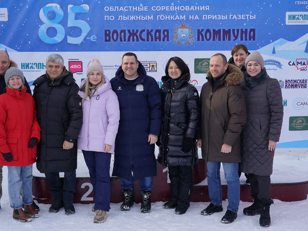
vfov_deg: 30.9
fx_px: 418
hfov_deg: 40.4
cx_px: 134
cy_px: 116
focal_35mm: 47
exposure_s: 1/1250
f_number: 7.1
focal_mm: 42
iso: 640
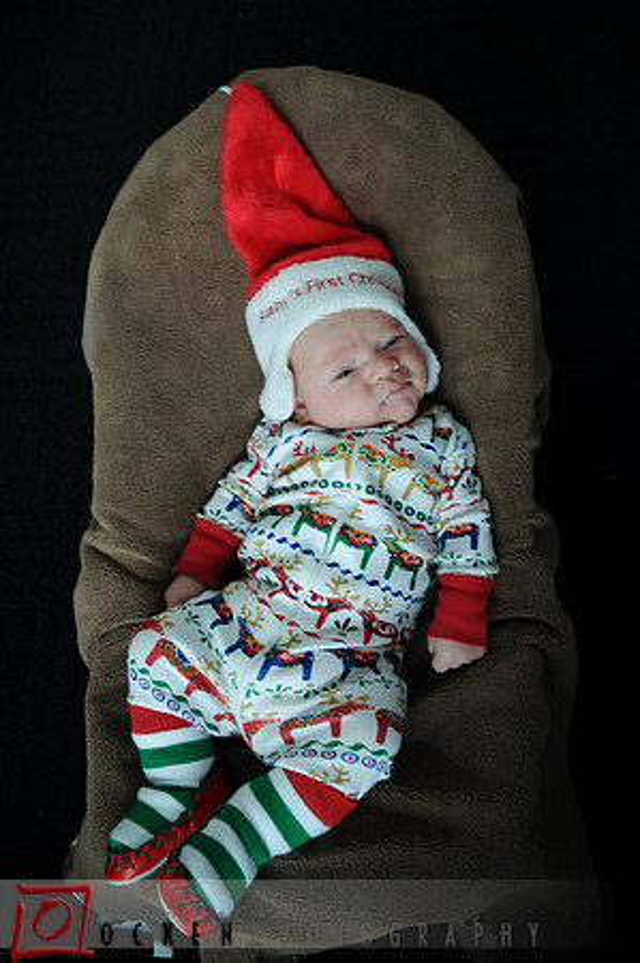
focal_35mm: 30
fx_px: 802
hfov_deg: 43.5
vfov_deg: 62.0
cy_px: 482
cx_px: 320
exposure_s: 1/40
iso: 800
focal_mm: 20
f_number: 2.8
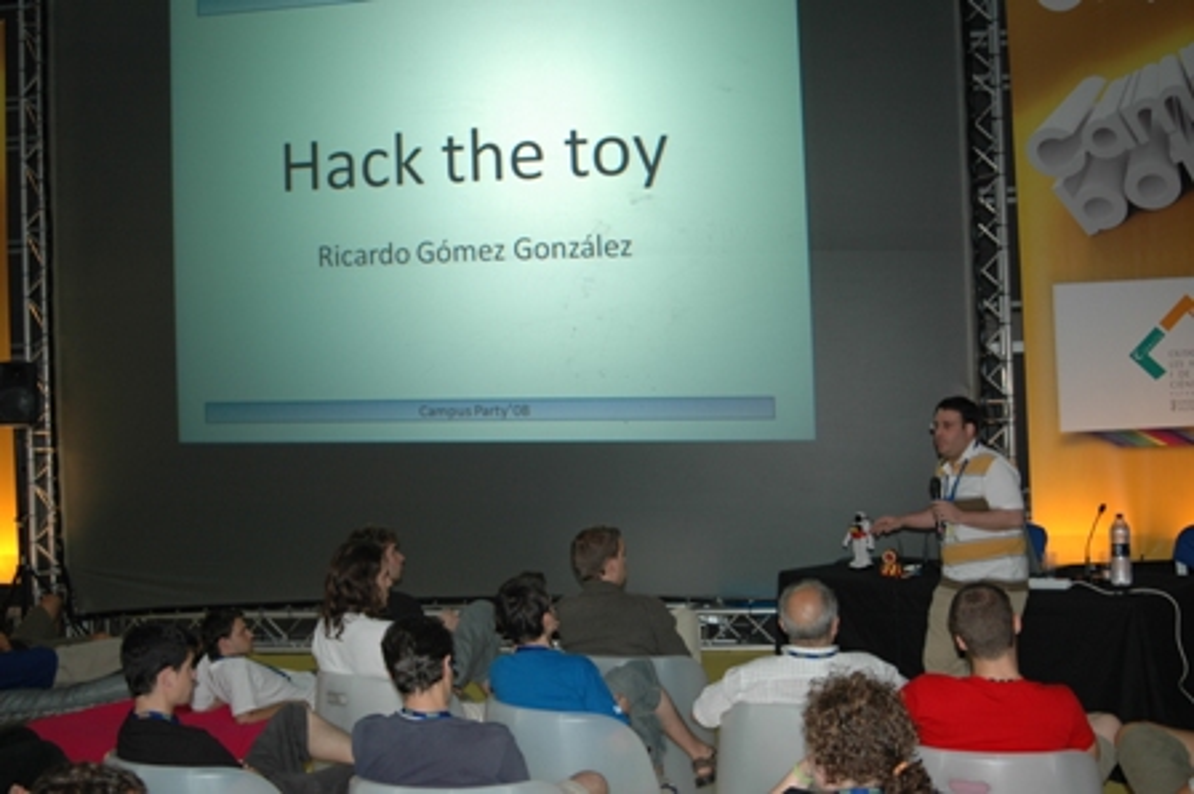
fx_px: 1392
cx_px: 597
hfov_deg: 46.4
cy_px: 397
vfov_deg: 31.8
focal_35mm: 42
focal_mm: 28
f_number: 3.3
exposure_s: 1/60
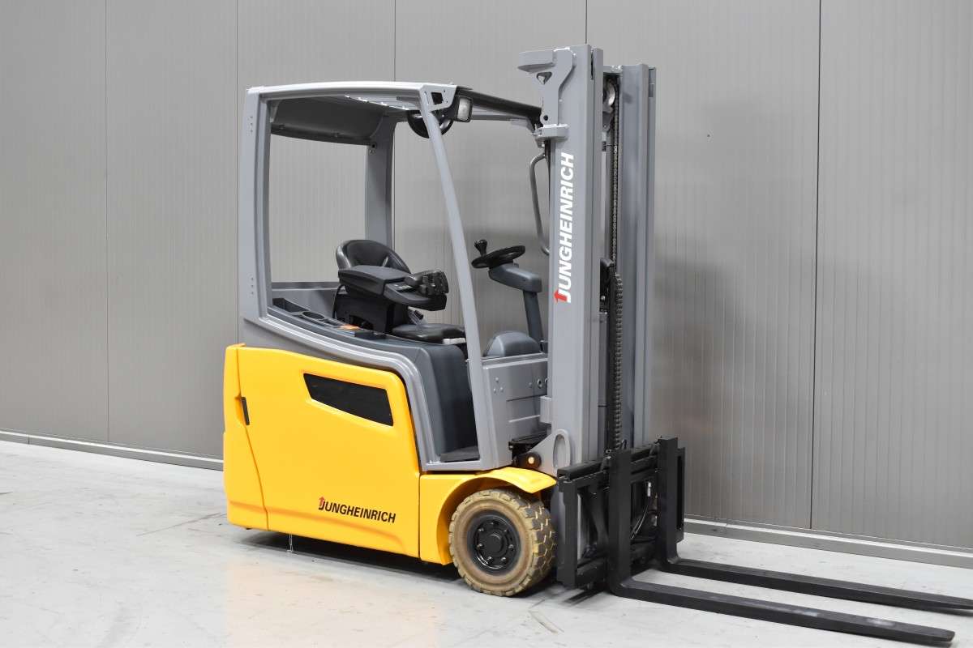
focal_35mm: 44
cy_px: 324
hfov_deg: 45.0
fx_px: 1176
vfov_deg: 30.8
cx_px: 486
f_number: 5.6
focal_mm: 29
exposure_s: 1/25
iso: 1250
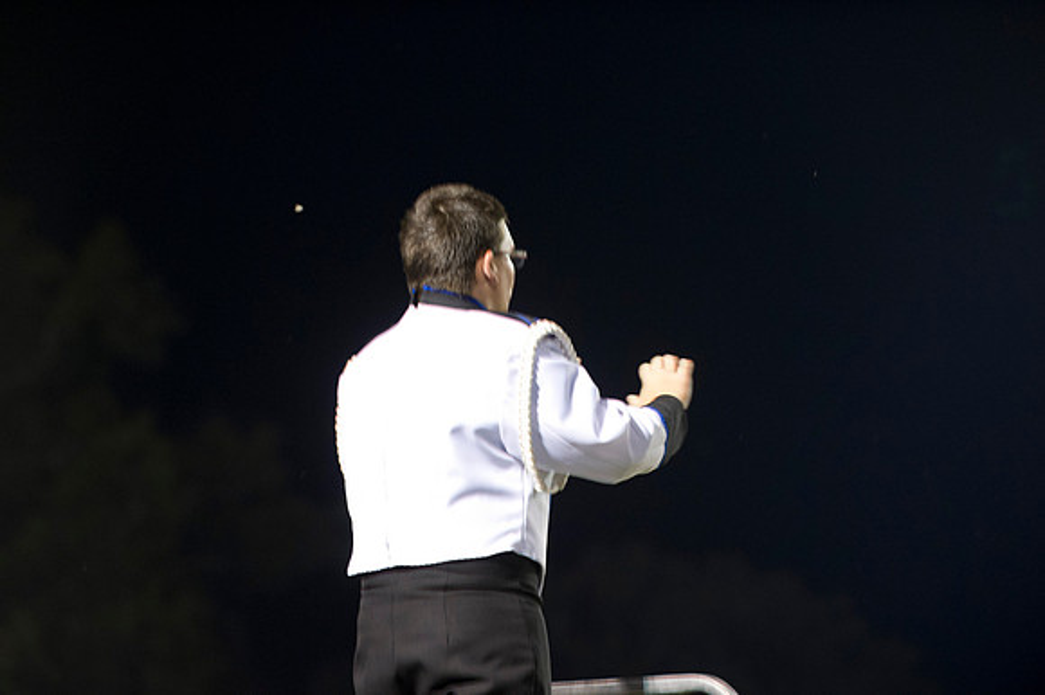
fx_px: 3916
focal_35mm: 135
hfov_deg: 15.2
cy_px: 348
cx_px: 522
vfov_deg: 10.1
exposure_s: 1/125
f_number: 3.2
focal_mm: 135
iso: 3200
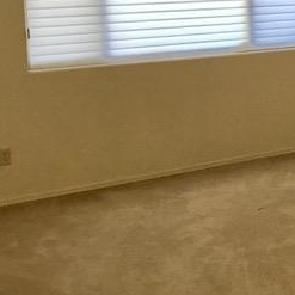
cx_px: 251
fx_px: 617
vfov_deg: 26.3
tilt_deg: -5.6
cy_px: 55
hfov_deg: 26.2
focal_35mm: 64
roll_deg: +1.9
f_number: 1.8
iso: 25
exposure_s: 1/40
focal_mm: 3.99
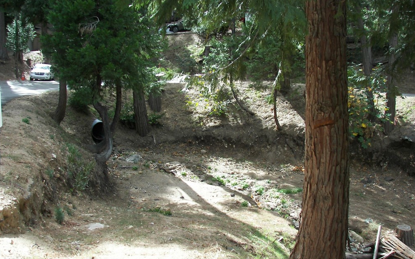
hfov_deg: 50.4
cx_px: 203
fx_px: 441
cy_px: 151
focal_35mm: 39
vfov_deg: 32.7
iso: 50
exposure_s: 1/250
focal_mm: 6
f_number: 2.8
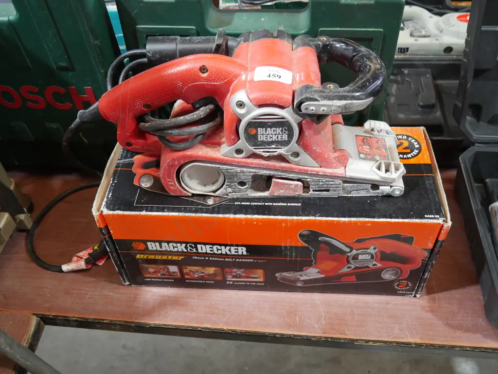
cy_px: 187
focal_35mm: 36
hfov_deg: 51.3
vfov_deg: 39.7
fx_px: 518
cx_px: 249
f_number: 4
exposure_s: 1/60
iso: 800
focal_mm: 18
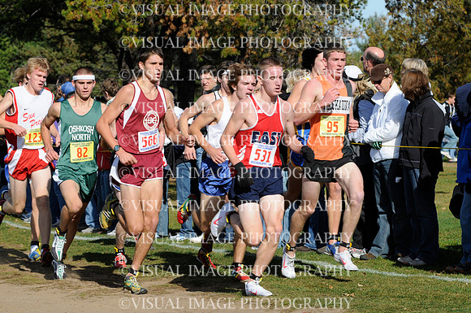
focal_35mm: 158
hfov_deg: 13.1
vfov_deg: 8.7
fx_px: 2058
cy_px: 156
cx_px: 236
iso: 200
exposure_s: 1/640
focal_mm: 105
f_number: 5.6
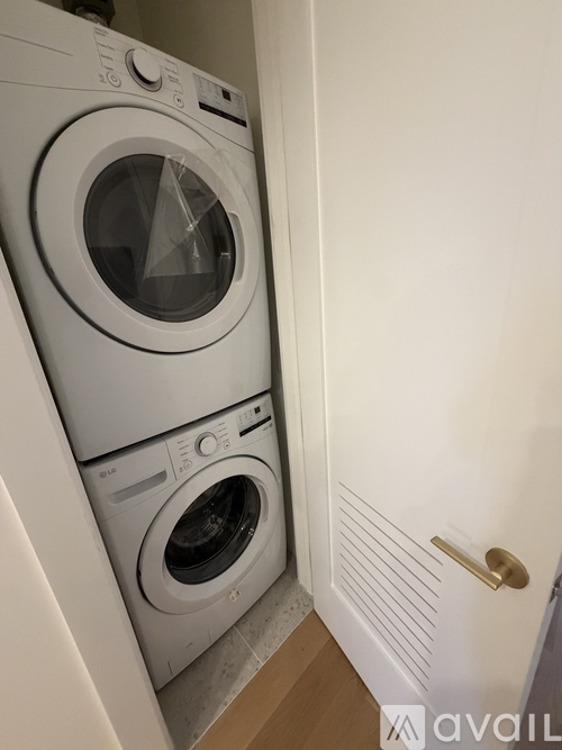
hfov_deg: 85.7
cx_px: 281
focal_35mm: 14
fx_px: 303
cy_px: 375
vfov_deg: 102.1
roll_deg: +4.8
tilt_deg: -18.8
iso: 500
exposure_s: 1/60
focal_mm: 2.22
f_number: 2.2
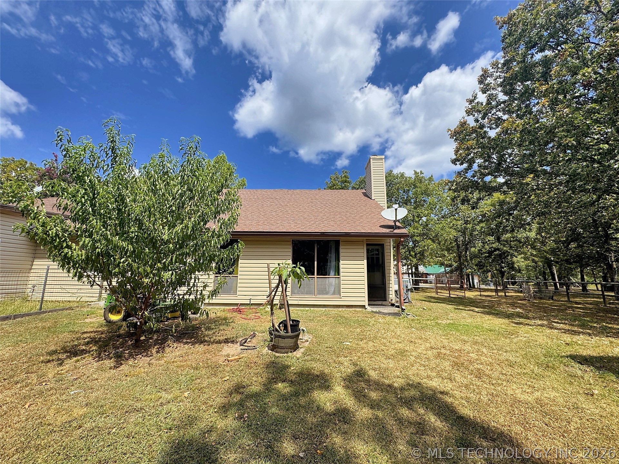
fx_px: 250
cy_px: 232
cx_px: 310
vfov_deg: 85.7
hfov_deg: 102.1
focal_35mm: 14
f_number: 2.2
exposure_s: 1/1789
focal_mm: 2.2
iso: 50
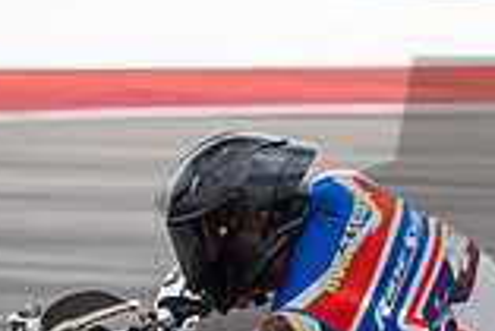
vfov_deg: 1.8
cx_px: 460
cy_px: 443
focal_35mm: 775
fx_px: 10666
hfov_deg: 2.7
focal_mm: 140
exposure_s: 1/250
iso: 160
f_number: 3.6
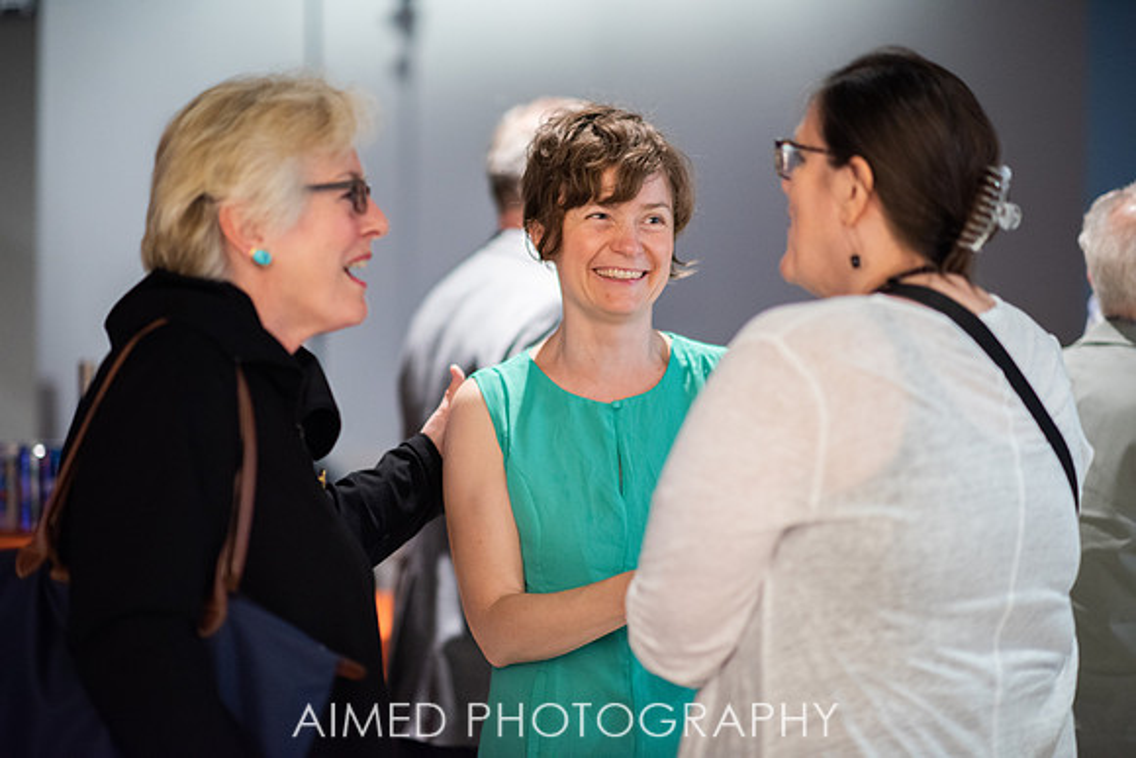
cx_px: 568
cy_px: 379
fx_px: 2683
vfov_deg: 16.1
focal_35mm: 85
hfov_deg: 23.9
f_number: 1.4
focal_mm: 85
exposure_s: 1/200
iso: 1250
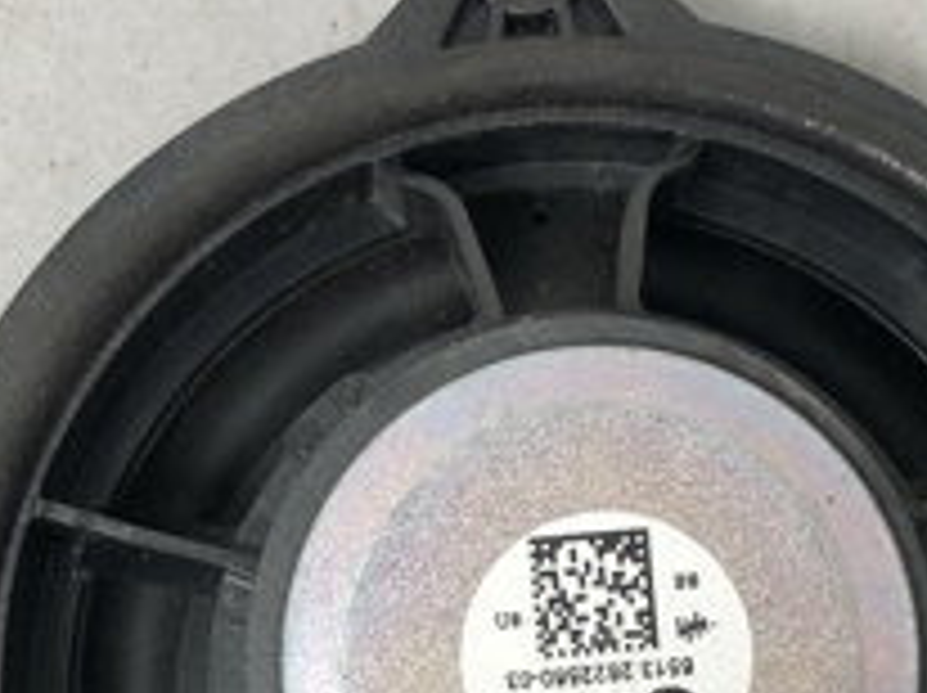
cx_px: 482
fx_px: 2327
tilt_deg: -87.4
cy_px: 706
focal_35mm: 87
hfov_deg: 22.5
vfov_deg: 16.6
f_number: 1.8
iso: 40
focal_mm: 4
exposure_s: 1/25
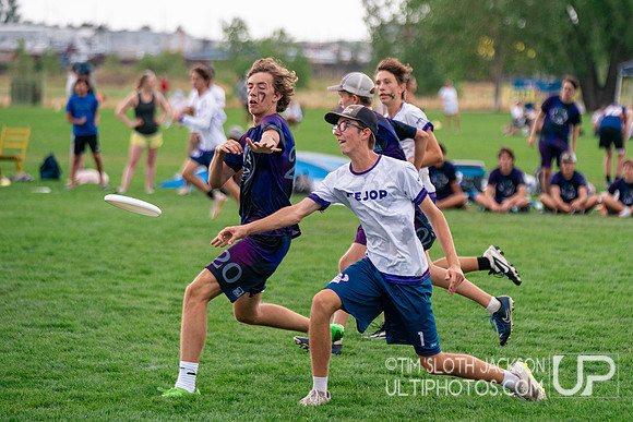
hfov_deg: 10.8
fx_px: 3336
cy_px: 206
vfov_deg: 7.2
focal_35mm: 190
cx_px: 401
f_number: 2.8
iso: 800
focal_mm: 135
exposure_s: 1/3200
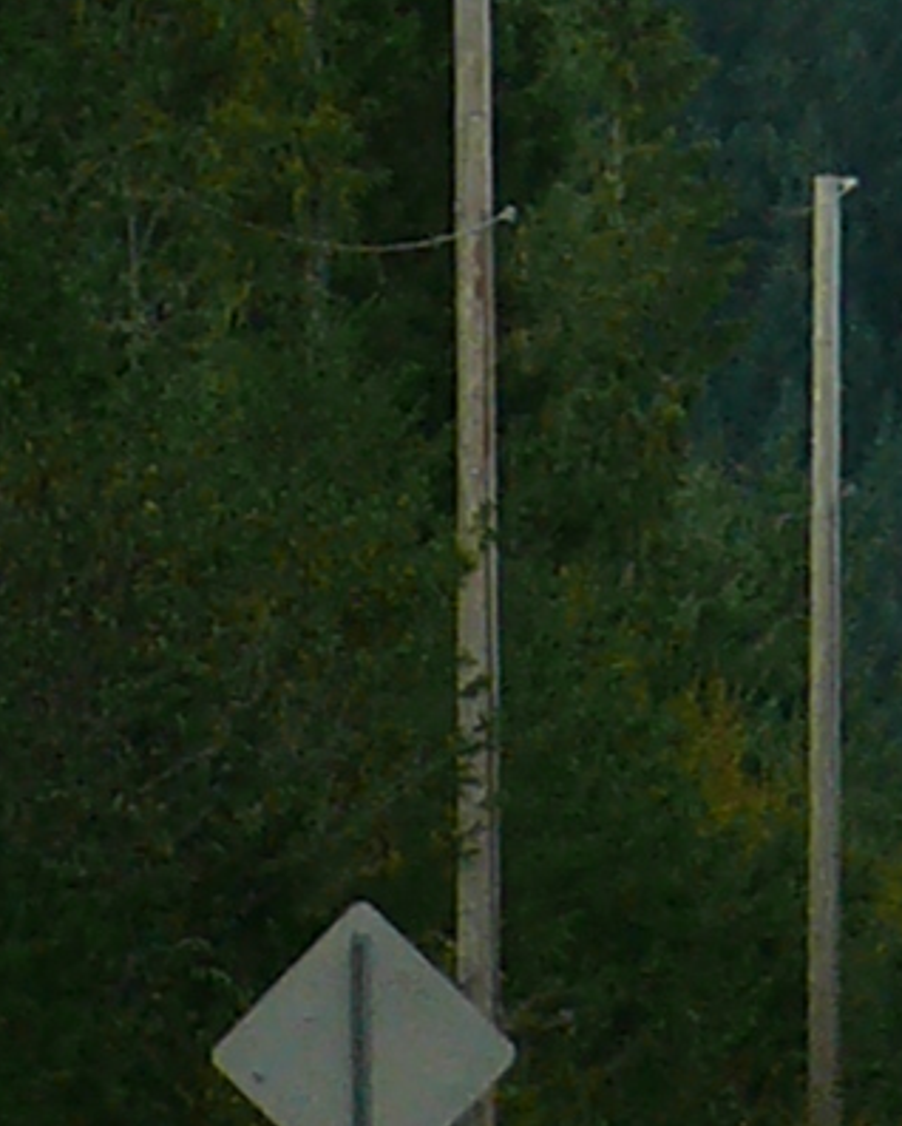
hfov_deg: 2.3
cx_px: 2005
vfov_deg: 2.9
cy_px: -406
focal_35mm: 674
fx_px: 22474
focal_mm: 16
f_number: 4
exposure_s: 1/200
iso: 100
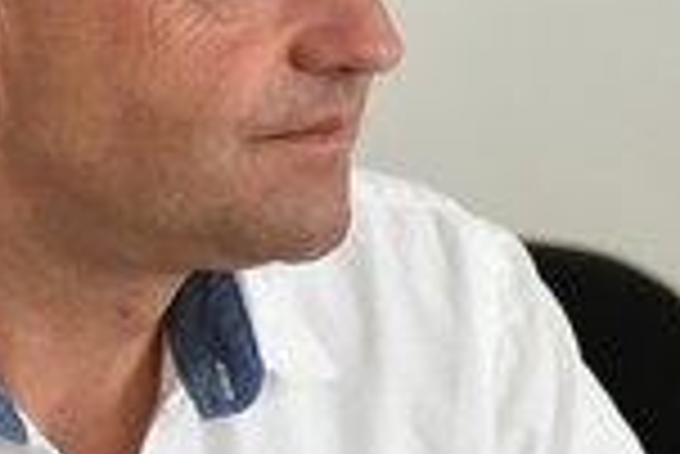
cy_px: 164
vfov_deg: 2.6
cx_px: 162
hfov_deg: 3.9
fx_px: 10077
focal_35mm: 533
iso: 5000
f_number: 4
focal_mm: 98
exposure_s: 1/1000
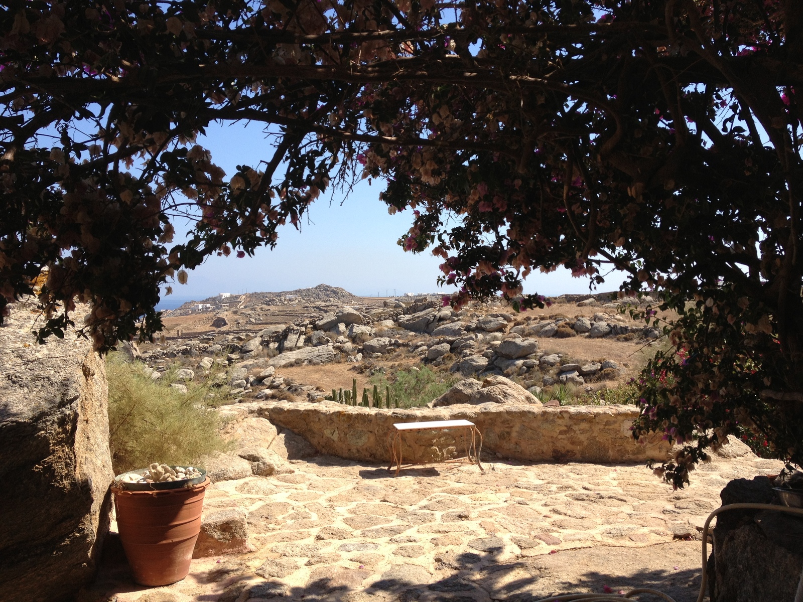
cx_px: 402
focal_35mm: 35
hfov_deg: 52.6
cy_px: 301
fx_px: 812
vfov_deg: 40.7
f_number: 2.4
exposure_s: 1/1227
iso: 50
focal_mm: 4.28
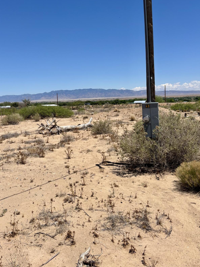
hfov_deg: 42.9
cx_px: 89
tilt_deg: -1.8
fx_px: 254
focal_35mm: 33
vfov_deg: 55.1
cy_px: 111
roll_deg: +0.2
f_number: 1.6
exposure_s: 1/6329
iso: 50
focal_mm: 5.96
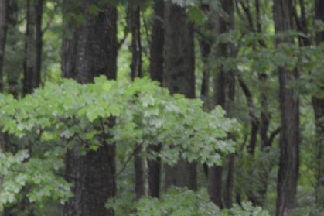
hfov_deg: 8.9
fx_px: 2034
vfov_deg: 6.0
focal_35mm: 226
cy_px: 373
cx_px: 494
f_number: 5
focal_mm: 35
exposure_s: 1/60
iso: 400
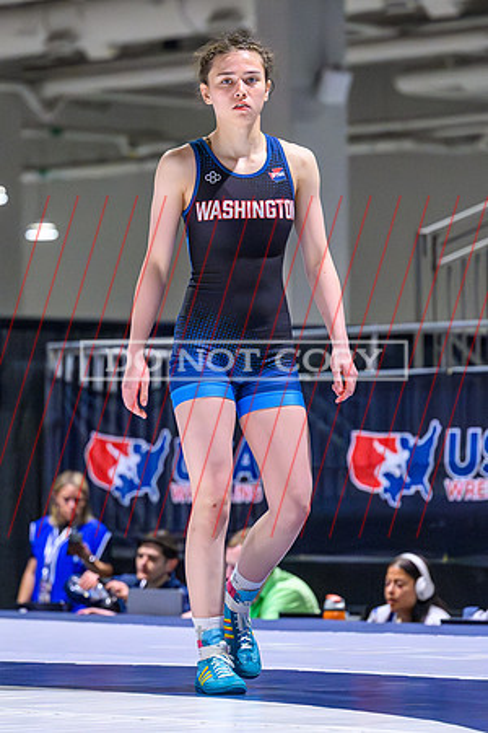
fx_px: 3915
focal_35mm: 193
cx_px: 214
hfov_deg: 7.1
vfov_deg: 10.7
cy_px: 350
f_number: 2.8
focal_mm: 94
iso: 10000
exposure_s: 1/800
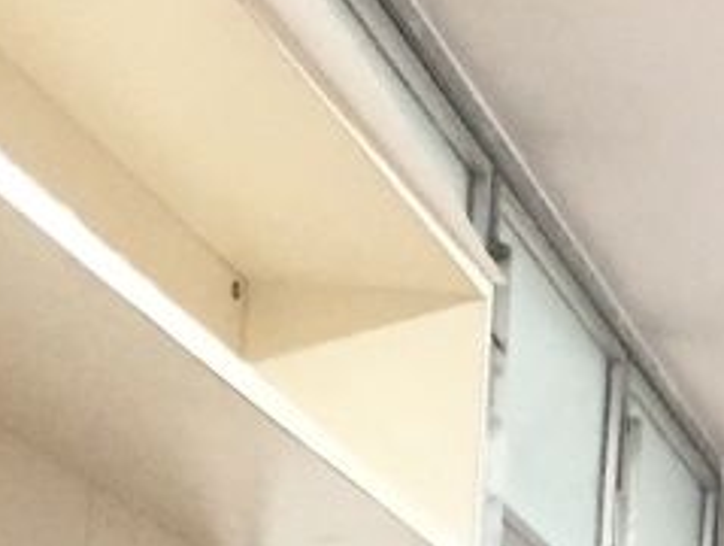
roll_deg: -2.5
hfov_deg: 13.3
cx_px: 1515
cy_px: 989
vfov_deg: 11.2
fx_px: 2597
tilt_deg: +5.3
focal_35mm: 124
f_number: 2.2
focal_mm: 4.15
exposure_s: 1/30
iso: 250
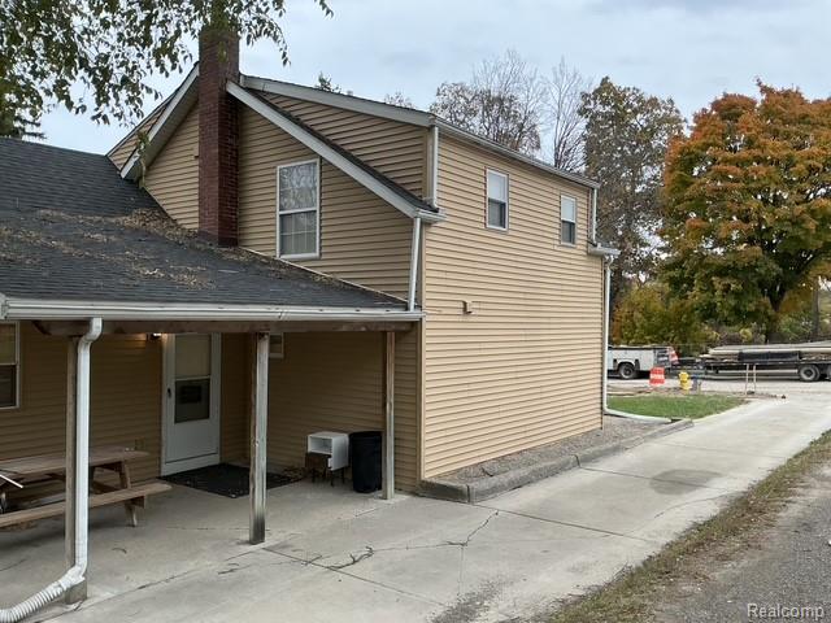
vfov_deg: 49.7
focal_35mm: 28
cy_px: 312
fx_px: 672
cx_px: 416
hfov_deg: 63.4
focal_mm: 3
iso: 25
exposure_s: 1/227
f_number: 1.8
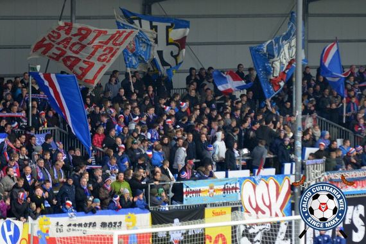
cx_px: 183
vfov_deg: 7.0
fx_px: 1982
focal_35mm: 195
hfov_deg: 10.5
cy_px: 122
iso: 900
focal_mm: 130
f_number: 2.8
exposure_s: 1/500
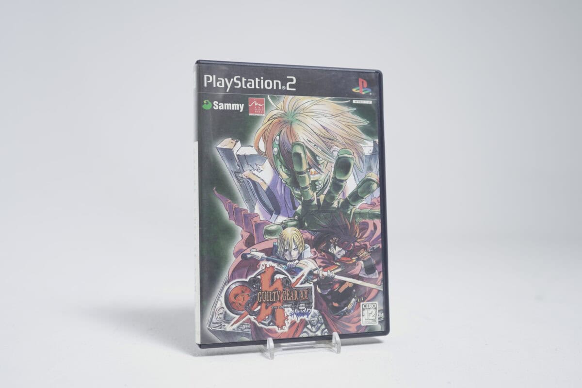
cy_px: 194
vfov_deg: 36.9
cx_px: 291
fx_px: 582
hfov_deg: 53.1
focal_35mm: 36
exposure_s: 1/6
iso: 100
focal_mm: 36
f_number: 4.5
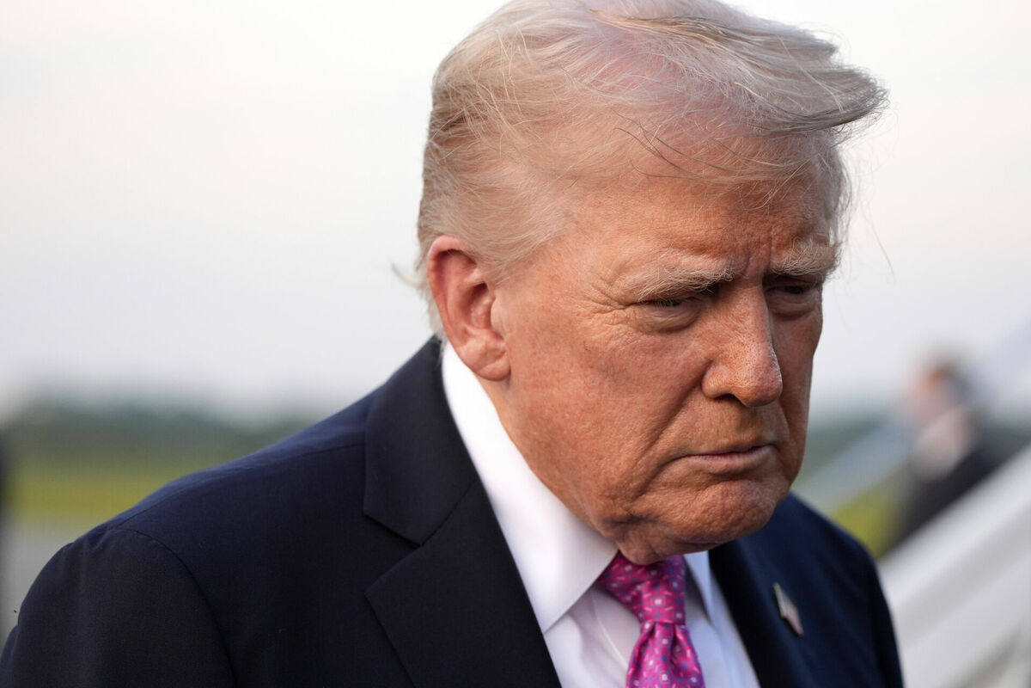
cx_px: 516
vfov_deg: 9.0
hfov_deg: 13.5
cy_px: 344
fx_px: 4353
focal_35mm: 152
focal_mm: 152
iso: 1600
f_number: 5
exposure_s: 1/640
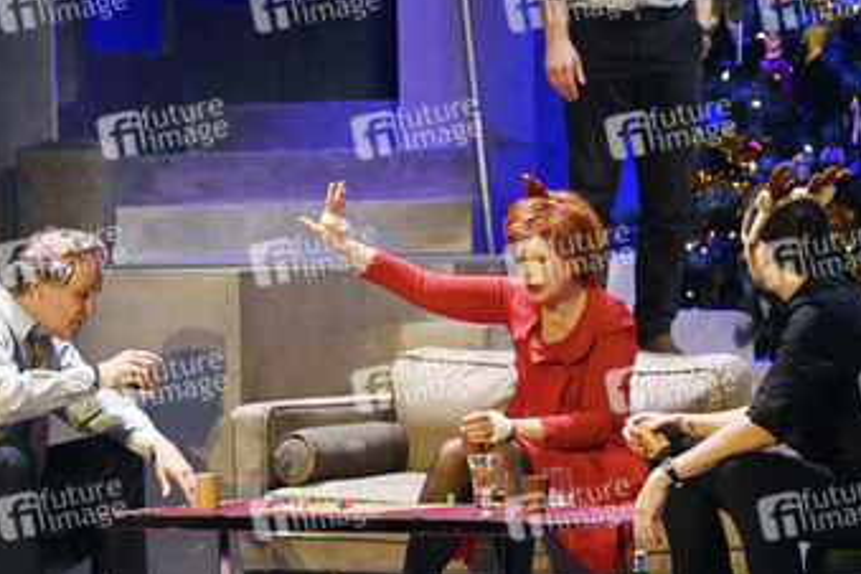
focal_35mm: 266
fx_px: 6361
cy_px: 320
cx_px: 349
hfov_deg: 7.7
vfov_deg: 5.2
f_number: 6.3
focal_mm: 200
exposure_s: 1/160
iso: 4000
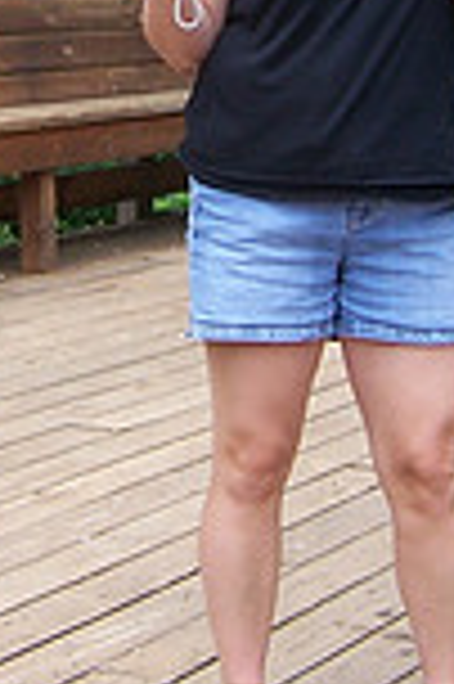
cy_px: 47
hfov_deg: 10.3
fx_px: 2484
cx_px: -22
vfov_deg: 15.5
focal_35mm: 131
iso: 80
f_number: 3.4
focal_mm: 5.5
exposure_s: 1/250
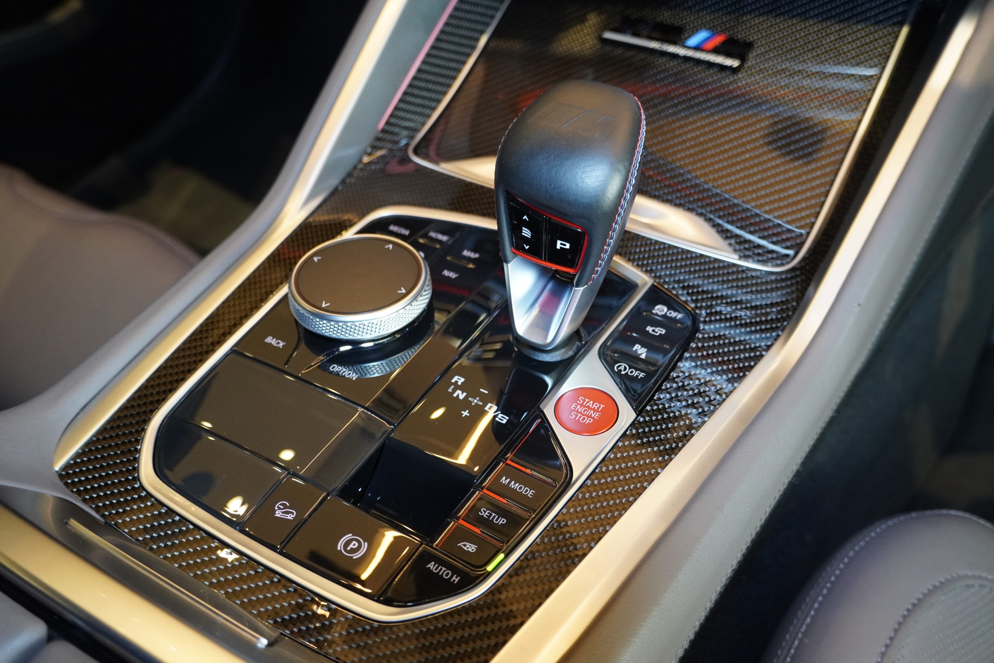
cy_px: 332
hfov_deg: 57.2
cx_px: 497
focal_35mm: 33
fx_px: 911
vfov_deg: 40.0
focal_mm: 22
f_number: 4
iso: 1600
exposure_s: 1/60
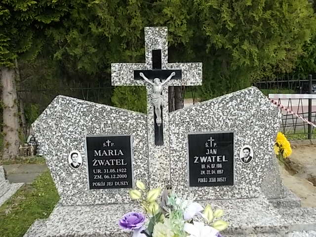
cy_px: 118
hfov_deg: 49.0
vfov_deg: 37.7
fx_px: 347
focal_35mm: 38
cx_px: 158
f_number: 3.1
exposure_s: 1/320
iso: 80
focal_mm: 5.3
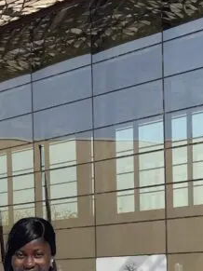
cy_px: 293
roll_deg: +1.3
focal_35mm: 88
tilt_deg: -2.4
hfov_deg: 16.6
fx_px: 689
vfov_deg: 21.2
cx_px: 30
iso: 32
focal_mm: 5.1
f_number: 1.6
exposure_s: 1/2545
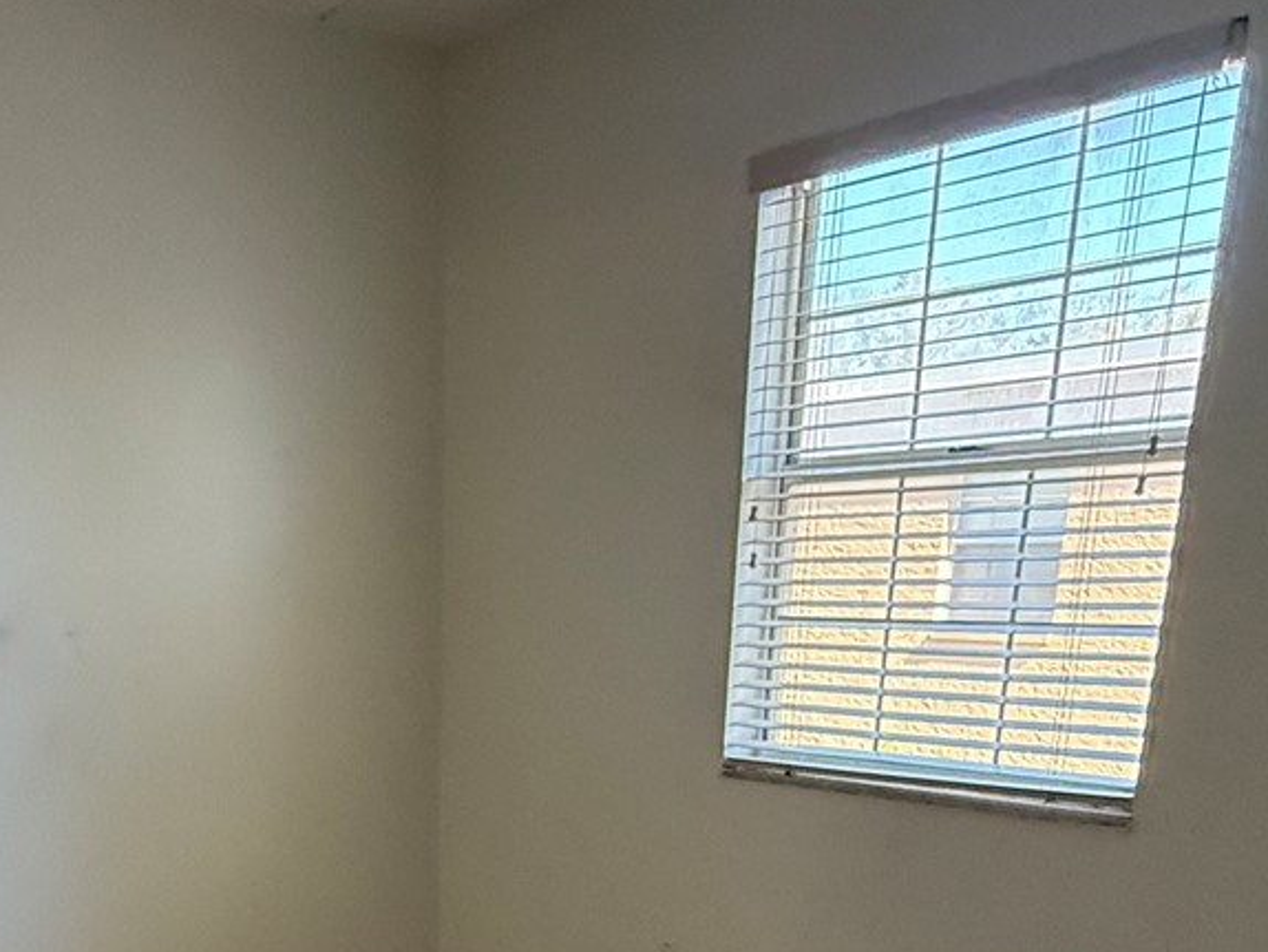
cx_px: 353
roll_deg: +0.5
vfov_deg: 33.2
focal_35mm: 39
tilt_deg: -15.8
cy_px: 992
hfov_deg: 46.5
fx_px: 1429
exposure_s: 1/120
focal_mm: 2.22
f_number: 2.2
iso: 500
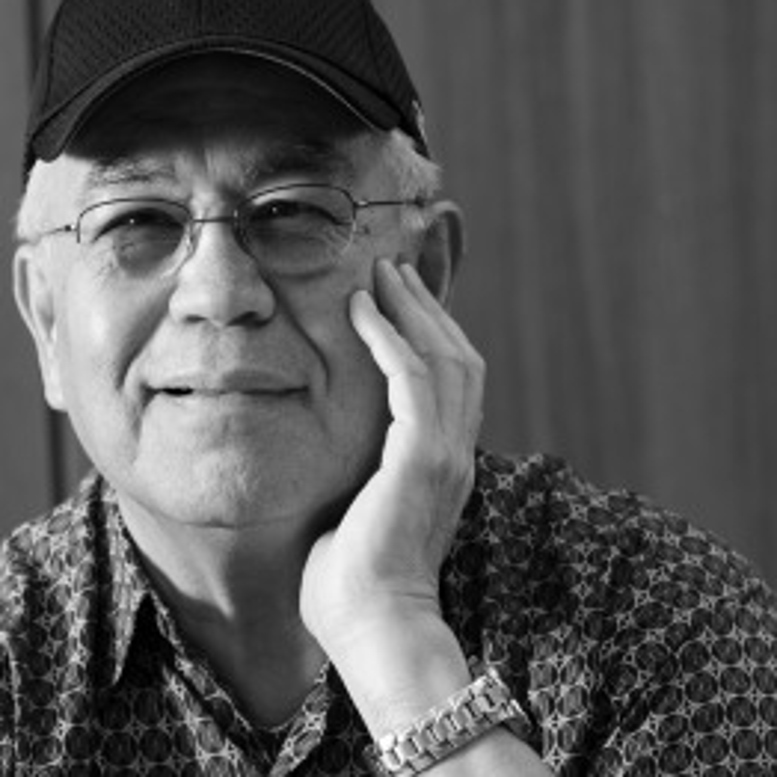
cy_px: 409
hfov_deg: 8.6
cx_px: 390
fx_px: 5172
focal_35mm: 204
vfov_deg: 8.6
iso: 200
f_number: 4.5
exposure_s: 1/60
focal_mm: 105
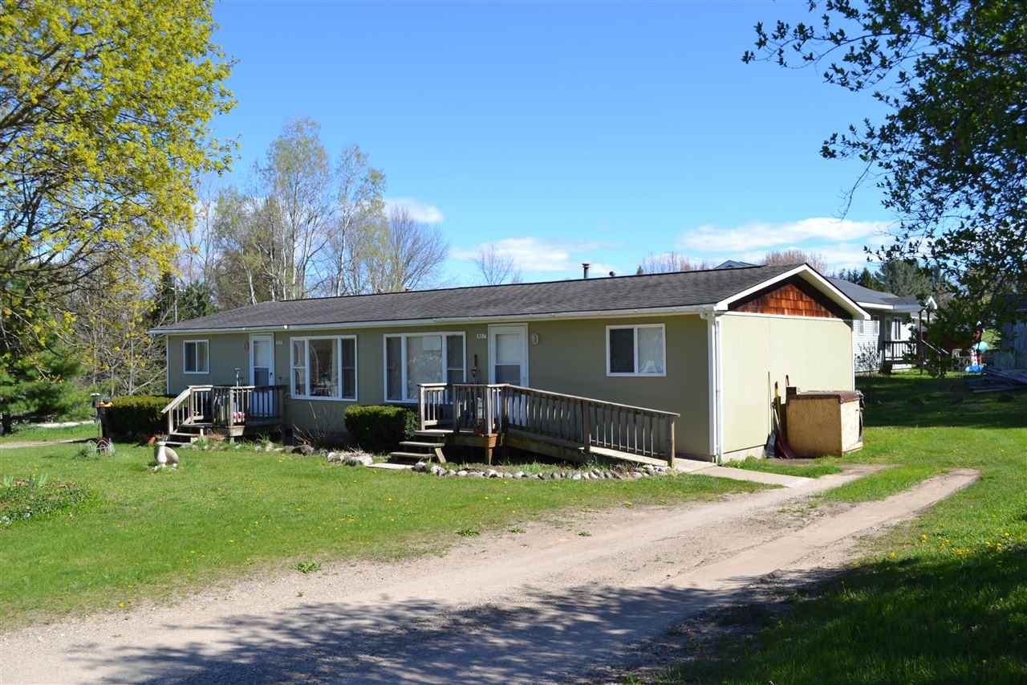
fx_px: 941
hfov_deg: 57.2
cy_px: 342
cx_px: 514
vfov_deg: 40.0
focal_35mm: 33
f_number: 7.1
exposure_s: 1/250
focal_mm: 22
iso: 100
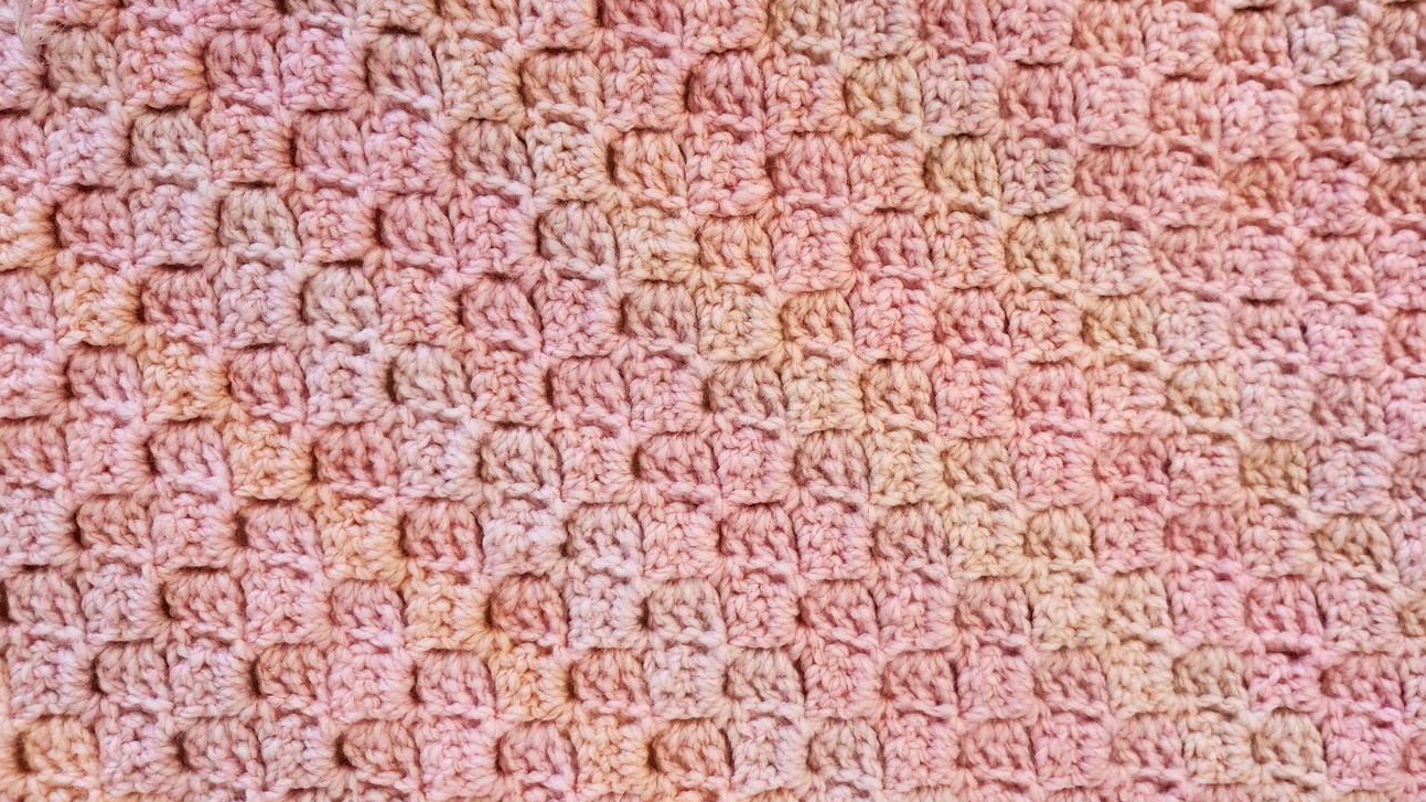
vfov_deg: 37.7
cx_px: 787
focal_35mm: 31
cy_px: 351
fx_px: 1172
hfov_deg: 62.5
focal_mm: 5.54
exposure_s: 1/180
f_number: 1.8
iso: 50
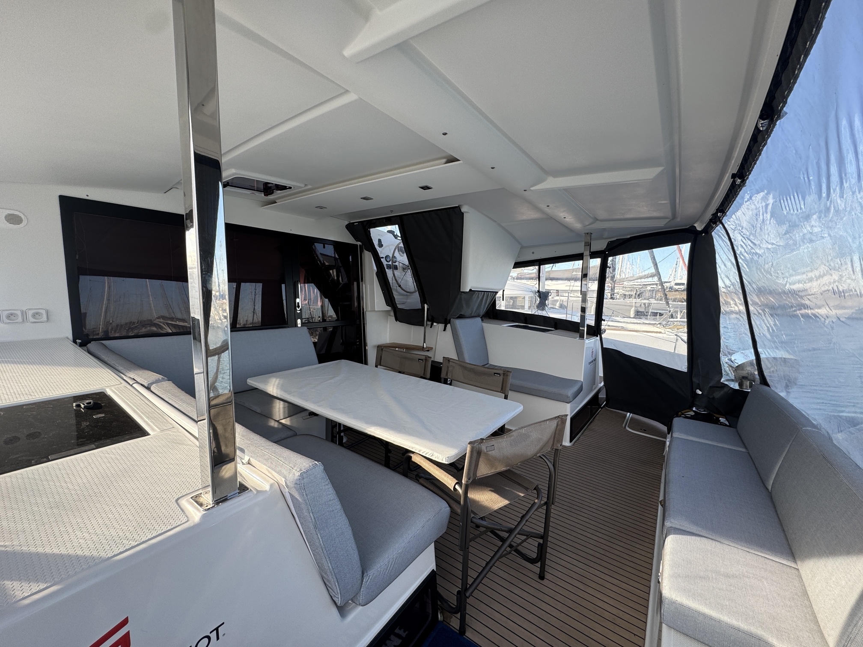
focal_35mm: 14
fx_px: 349
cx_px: 432
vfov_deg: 85.7
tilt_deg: -5.0
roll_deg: -1.3
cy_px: 324
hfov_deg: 102.1
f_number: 2.2
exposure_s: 1/231
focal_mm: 2.22
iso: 40
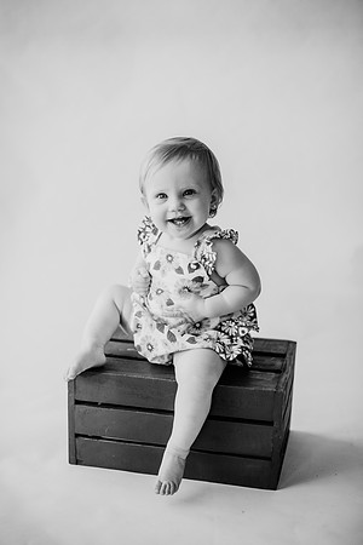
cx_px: 182
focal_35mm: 50
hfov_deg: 27.0
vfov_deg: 39.6
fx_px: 756
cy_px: 272
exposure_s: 1/800
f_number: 2
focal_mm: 50
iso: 400
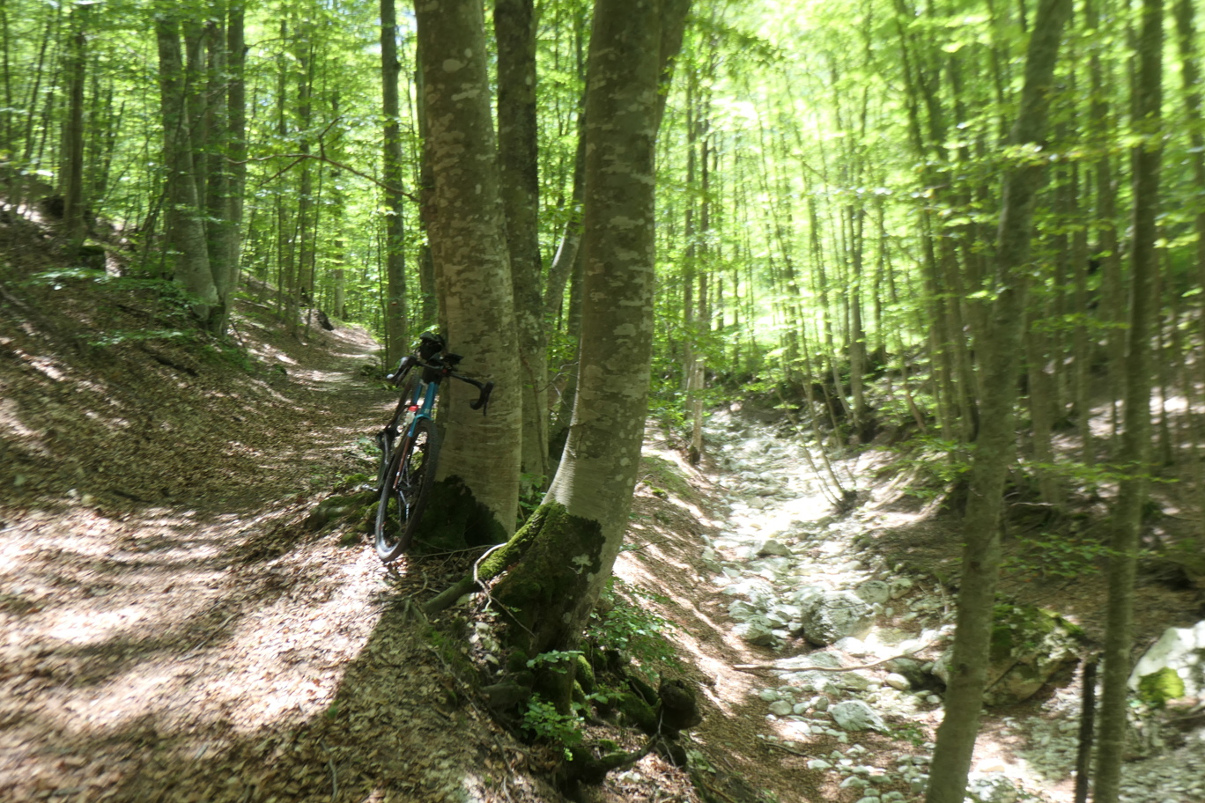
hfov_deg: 55.8
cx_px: 576
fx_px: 1138
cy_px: 404
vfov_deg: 38.9
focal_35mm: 34
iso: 200
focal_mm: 11.3
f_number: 3.6
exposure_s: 1/80
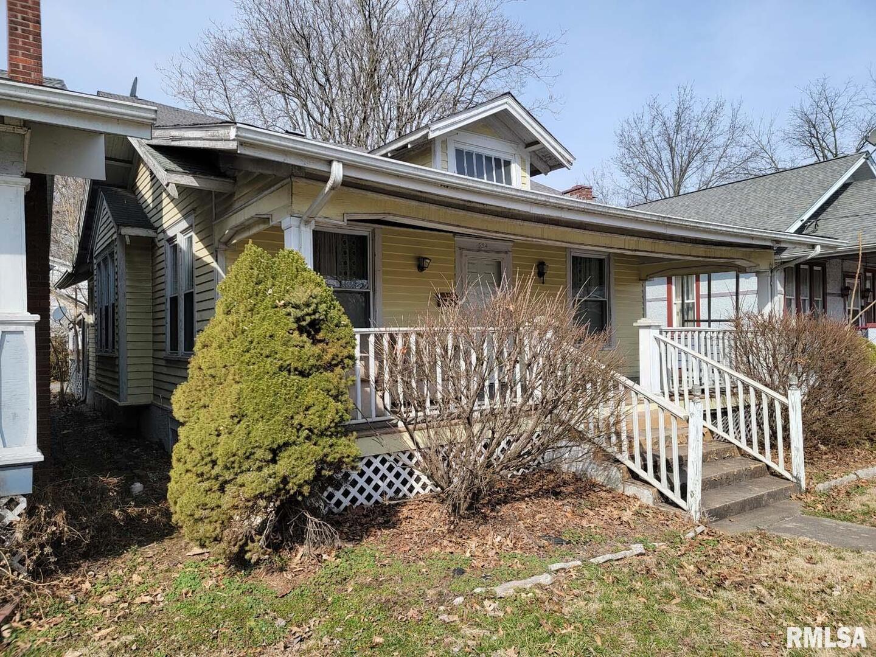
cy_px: 328
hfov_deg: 71.6
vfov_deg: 56.8
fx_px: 607
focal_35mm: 24
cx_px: 438
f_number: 1.8
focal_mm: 6.7
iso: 16
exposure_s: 1/756
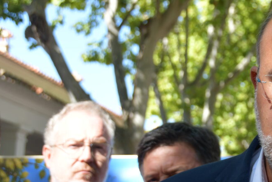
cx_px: 245
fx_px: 816
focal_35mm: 108
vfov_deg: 12.7
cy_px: 130
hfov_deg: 18.6
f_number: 4
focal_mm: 31
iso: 200
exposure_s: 1/400
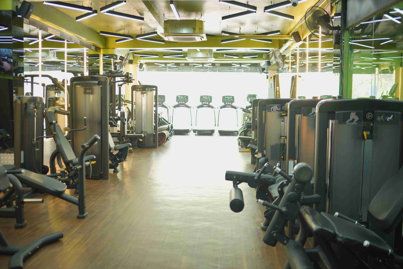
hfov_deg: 54.4
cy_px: 134
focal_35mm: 35
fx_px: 392
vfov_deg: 37.9
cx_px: 202
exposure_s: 1/160
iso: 1000
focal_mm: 35
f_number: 1.8
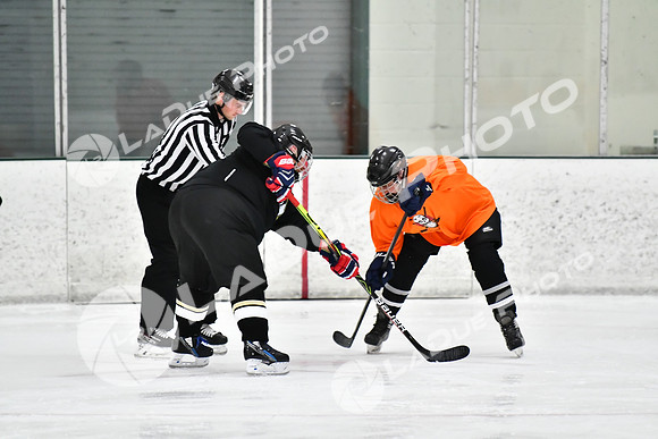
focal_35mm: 300
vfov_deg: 4.6
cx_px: 329
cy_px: 220
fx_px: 5484
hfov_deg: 6.9
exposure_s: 1/1250
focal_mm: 200
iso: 5000
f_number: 2.8
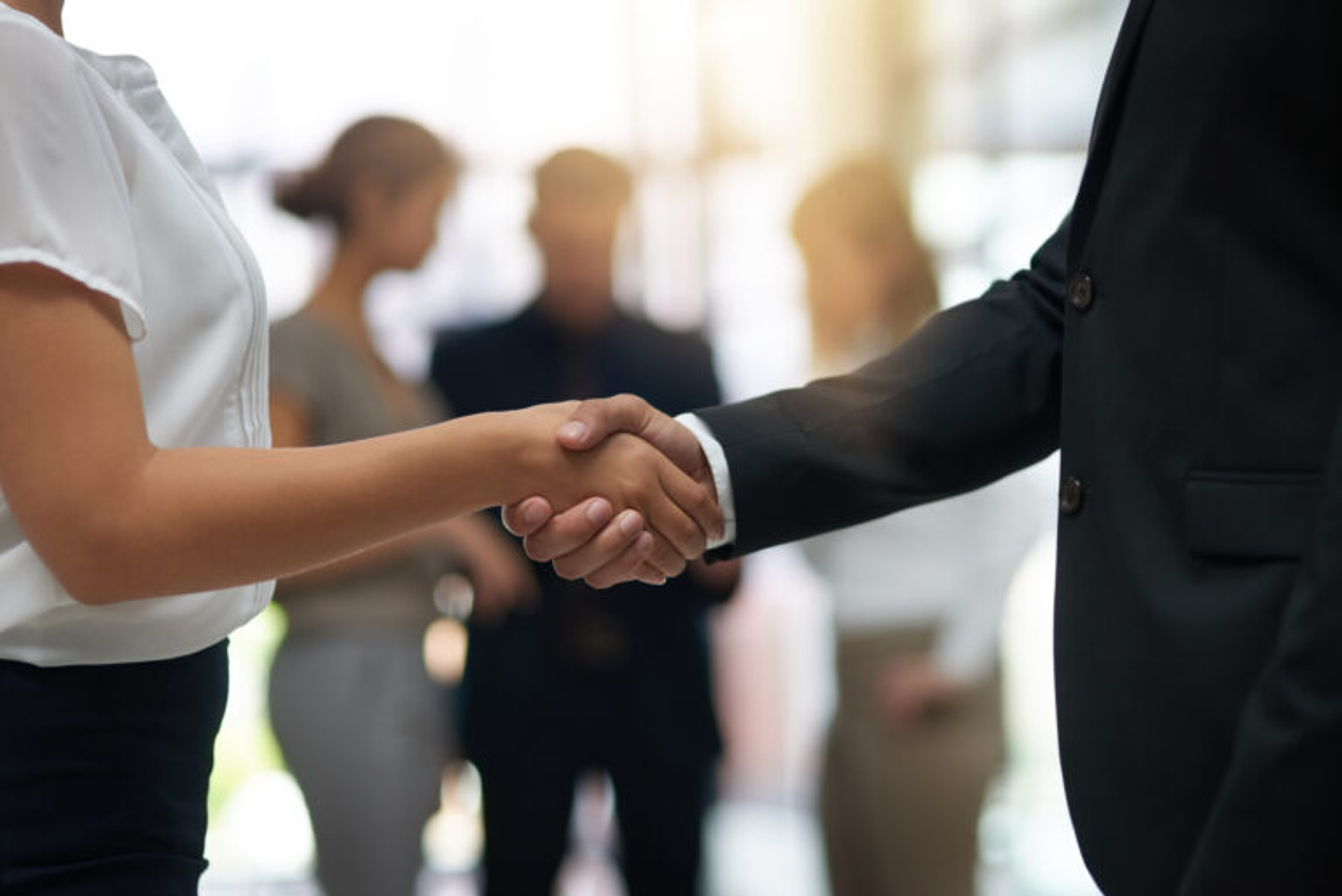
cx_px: 671
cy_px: 448
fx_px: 3170
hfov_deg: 23.9
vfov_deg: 16.1
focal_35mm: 85
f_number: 2
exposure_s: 1/100
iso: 250
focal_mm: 85
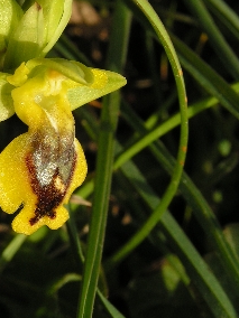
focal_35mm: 134
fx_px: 1234
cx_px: 56
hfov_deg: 11.0
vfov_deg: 14.7
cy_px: 138
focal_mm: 11.1
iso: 50
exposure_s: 1/200
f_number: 5.6
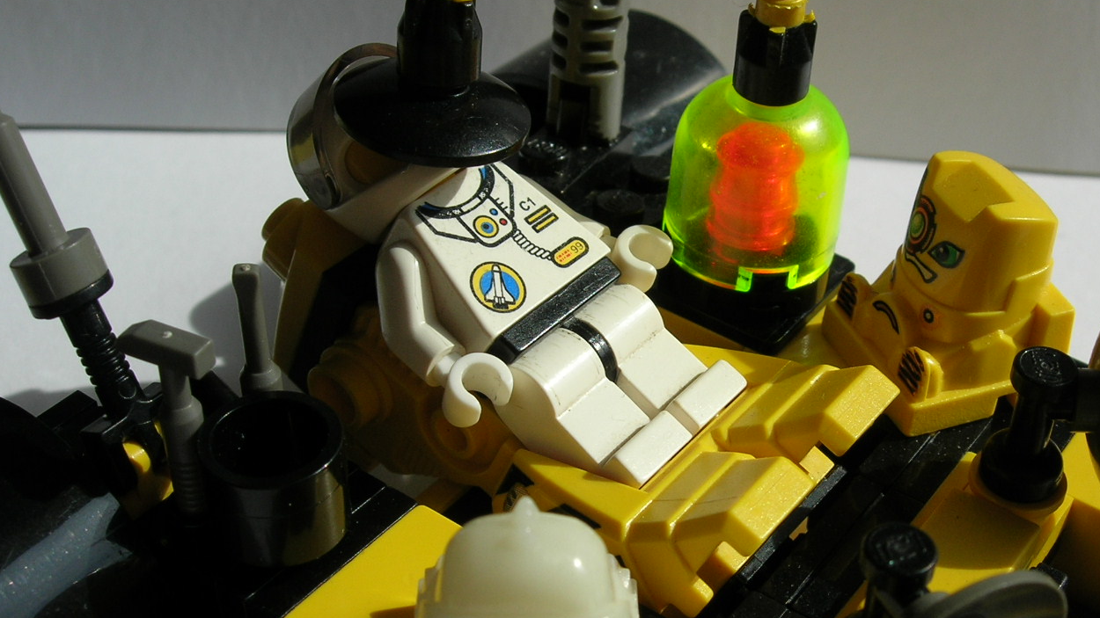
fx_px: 1546
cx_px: 669
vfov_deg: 22.6
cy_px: 374
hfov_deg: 39.0
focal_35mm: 53
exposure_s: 1/543
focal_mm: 7.8
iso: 64
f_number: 4.8
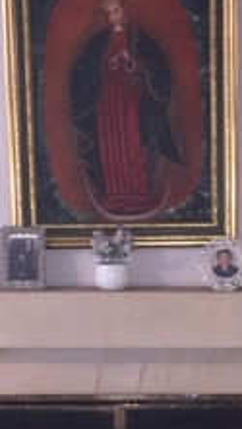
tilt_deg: -7.6
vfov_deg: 23.1
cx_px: 201
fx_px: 1037
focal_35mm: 91
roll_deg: -1.6
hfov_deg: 13.2
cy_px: 348
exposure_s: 1/20
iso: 160
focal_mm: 4.15
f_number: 2.2
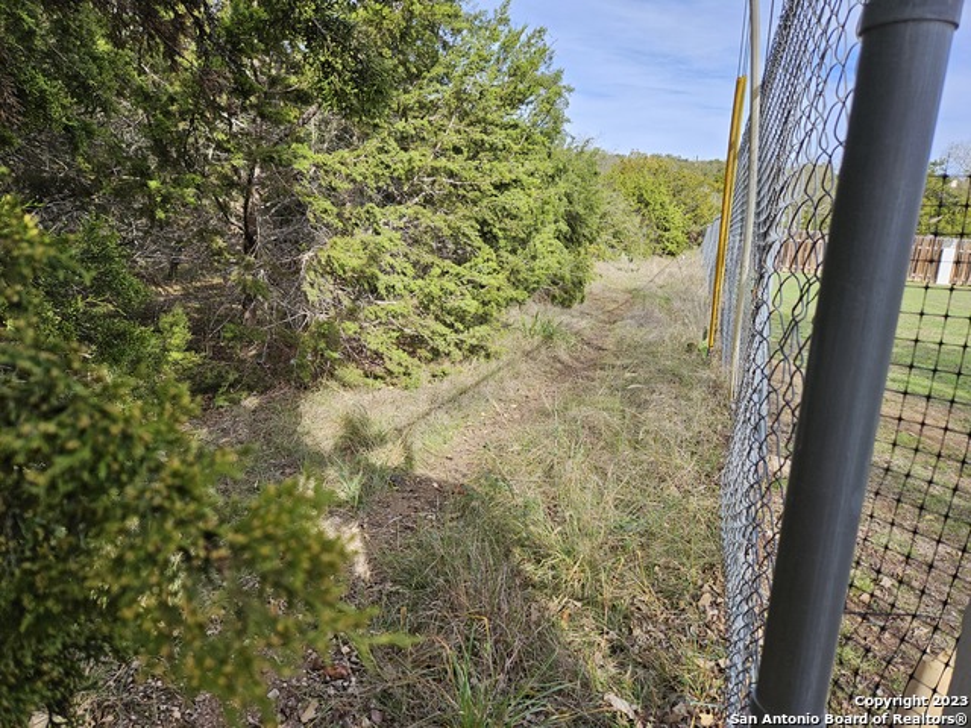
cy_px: 364
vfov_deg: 58.9
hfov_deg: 73.9
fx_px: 645
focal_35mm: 23
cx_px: 486
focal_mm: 5.4
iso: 50
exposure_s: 1/1027
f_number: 1.8
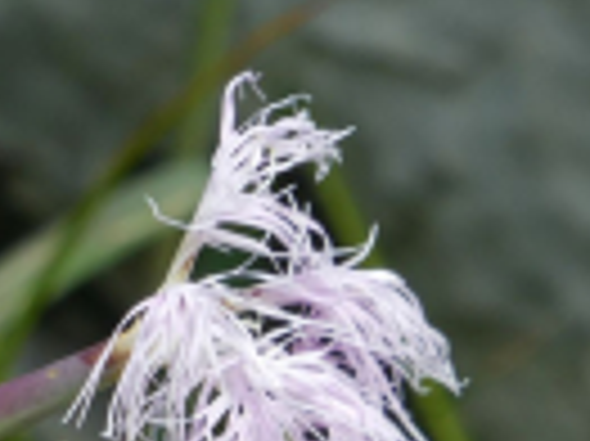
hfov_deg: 1.1
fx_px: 29919
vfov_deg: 0.8
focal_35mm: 1757
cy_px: 608
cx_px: -79
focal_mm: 96.2
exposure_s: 1/125
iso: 80
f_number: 6.1
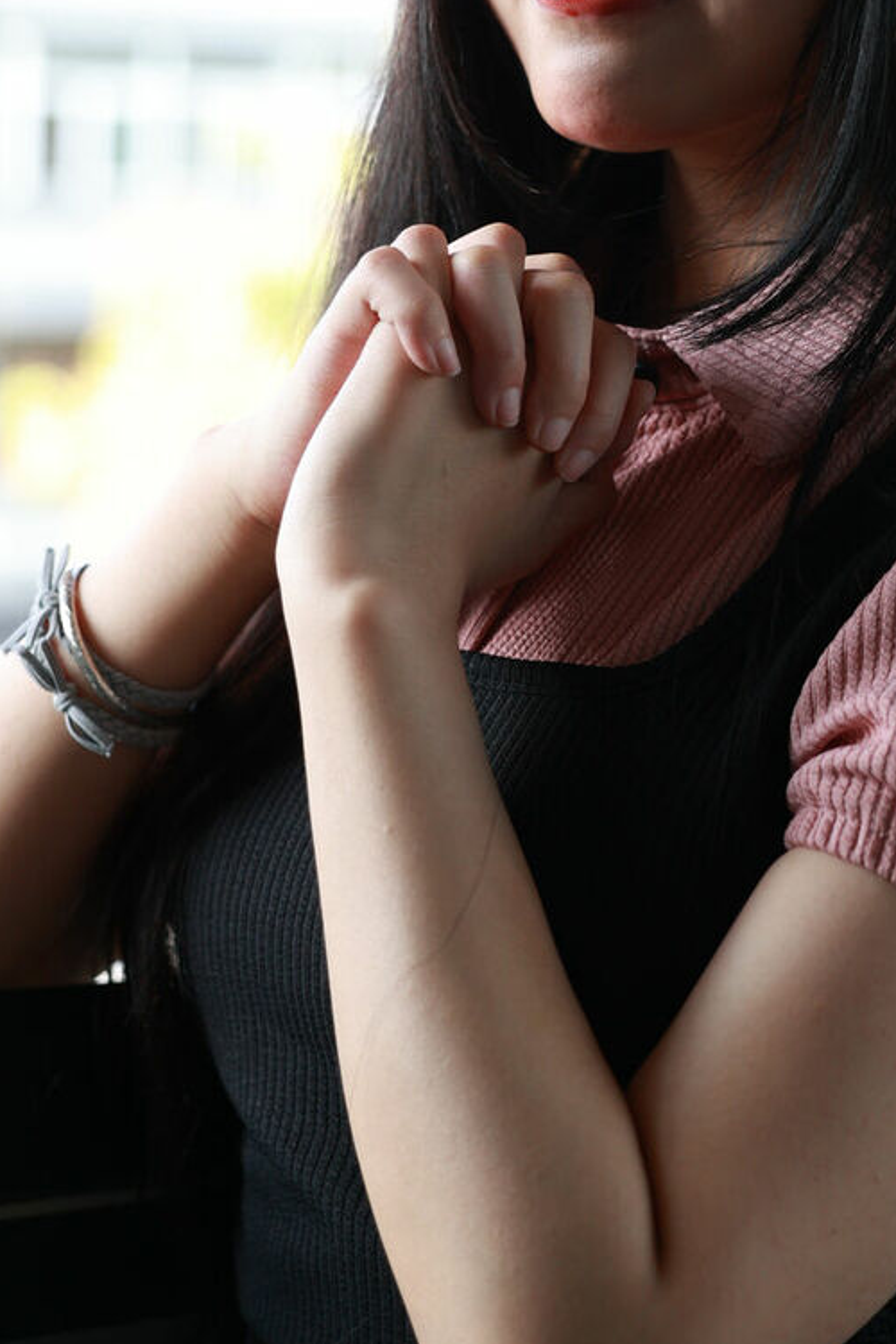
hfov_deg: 13.0
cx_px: 564
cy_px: 374
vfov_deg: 19.3
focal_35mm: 105
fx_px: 3920
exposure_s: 1/200
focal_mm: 50
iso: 250
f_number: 2.8
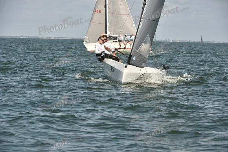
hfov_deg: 10.3
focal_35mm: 200
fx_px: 1267
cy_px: 76
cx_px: 114
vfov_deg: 6.9
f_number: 9
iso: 400
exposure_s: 1/1250
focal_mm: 200
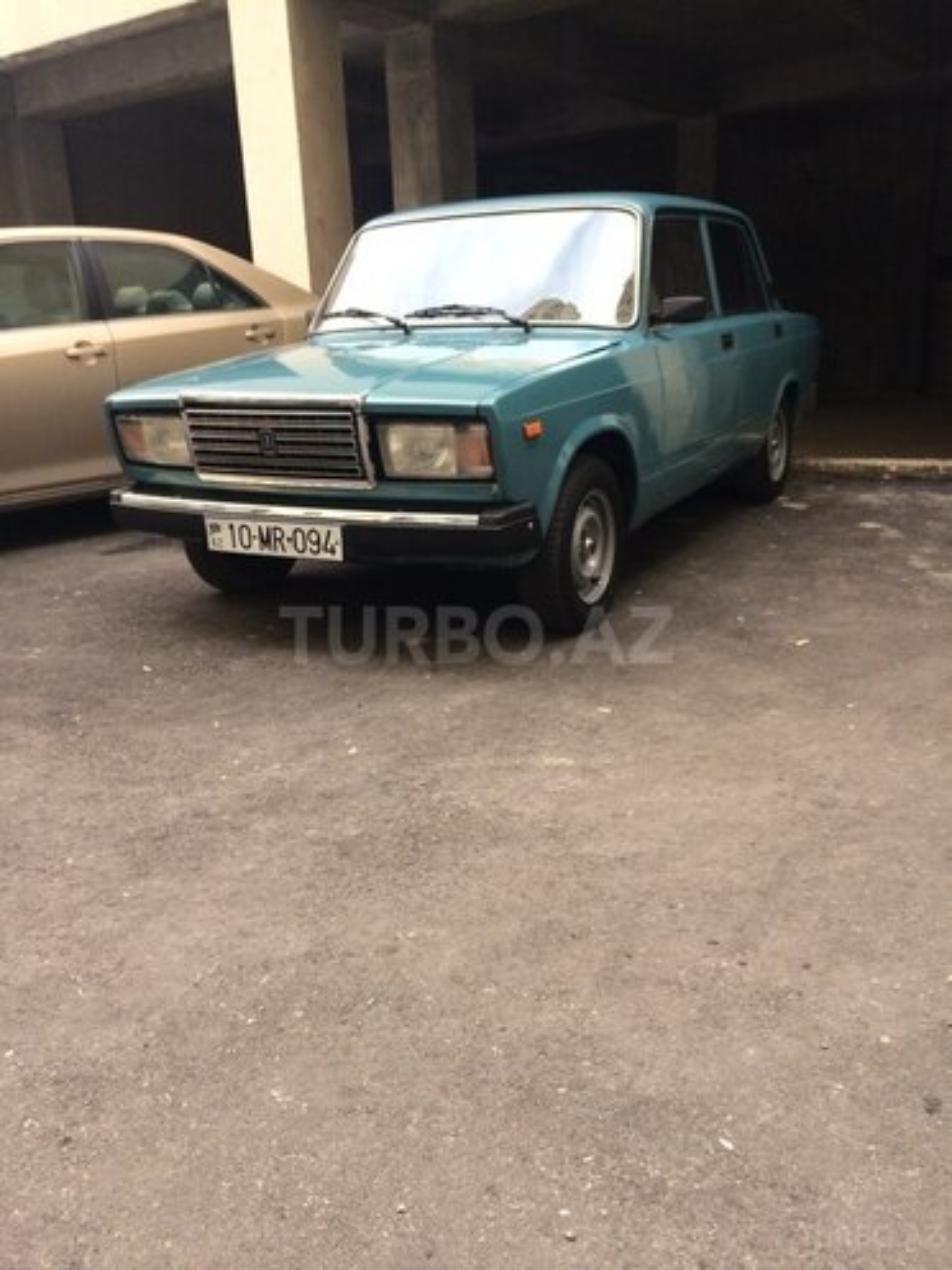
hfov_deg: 48.2
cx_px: 476
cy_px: 635
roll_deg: +4.1
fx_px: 1063
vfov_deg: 61.7
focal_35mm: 29
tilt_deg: -16.2
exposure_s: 1/50
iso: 50
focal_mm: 4.15
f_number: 2.2
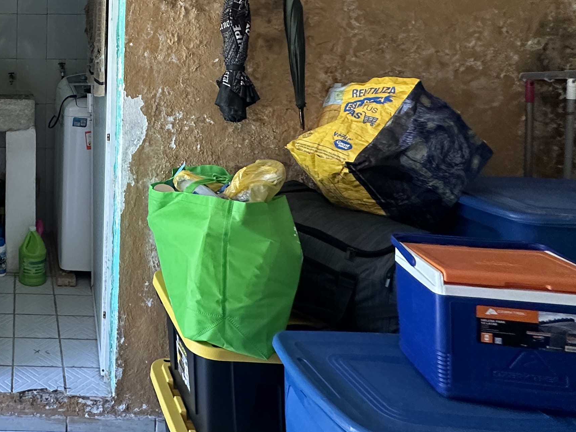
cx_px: 2
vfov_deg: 40.2
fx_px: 549
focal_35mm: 33
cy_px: 57
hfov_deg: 46.5
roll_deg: -0.5
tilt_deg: -2.0
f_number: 2.2
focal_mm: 2.22
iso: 320
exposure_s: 1/99
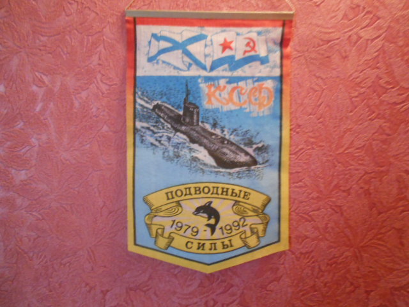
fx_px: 307
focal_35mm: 26
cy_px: 154
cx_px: 204
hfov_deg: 67.3
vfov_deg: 53.1
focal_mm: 4.6
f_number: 3.2
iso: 800
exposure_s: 1/8
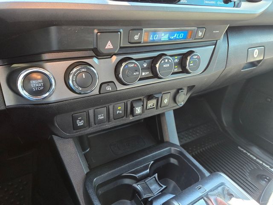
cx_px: 136
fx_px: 181
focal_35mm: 23
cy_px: 102
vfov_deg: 58.9
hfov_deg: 73.9
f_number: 1.8
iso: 800
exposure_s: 1/60
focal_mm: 5.4
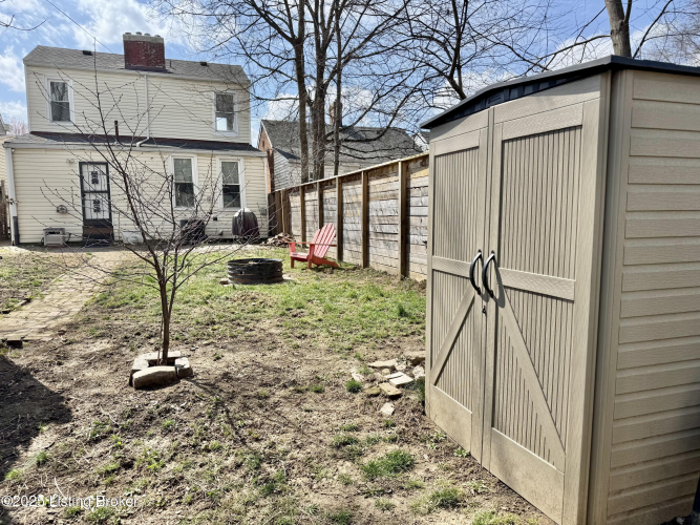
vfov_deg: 56.8
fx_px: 485
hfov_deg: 71.6
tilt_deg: -6.5
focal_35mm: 24
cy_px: 262
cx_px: 350
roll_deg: +0.2
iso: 80
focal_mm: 6.76
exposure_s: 1/3597
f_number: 1.78
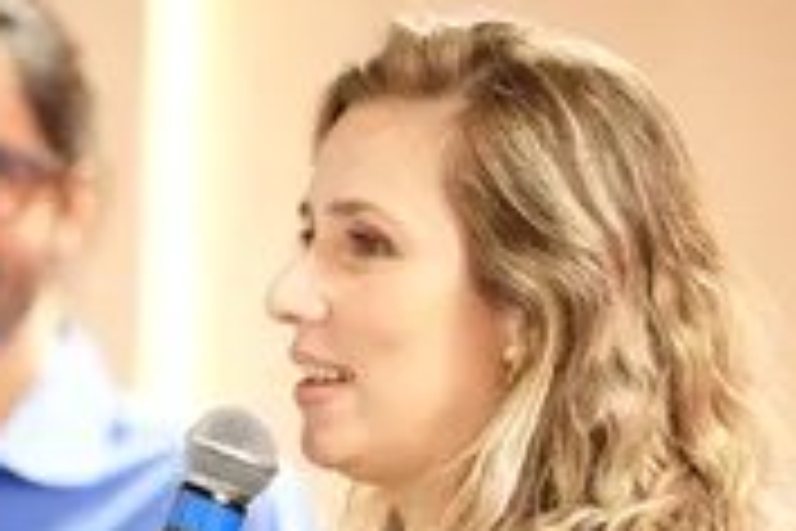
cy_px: 544
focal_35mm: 475
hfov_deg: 4.3
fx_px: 10502
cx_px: 90
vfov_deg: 2.9
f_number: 2.8
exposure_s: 1/200
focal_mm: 200
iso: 6400
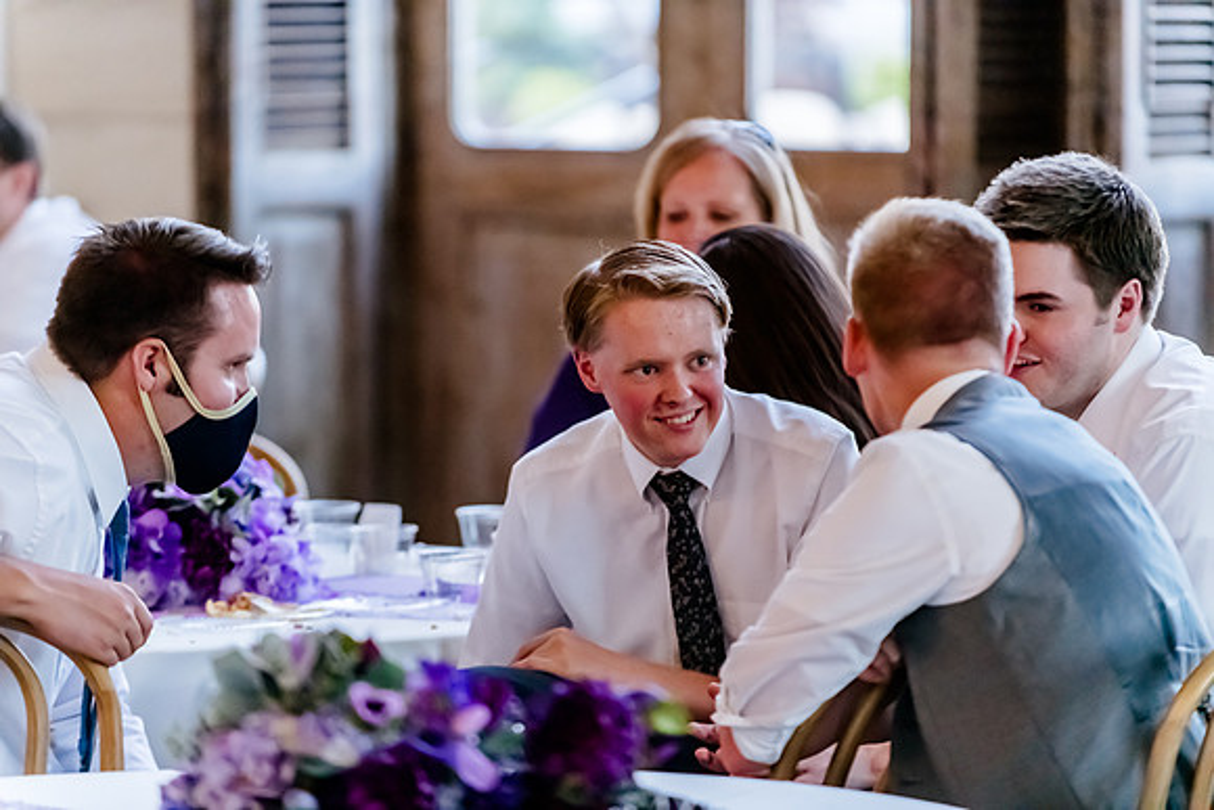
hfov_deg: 10.3
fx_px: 6746
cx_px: 607
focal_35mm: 200
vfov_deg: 6.9
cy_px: 405
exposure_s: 1/320
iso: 3200
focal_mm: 200
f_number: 2.8
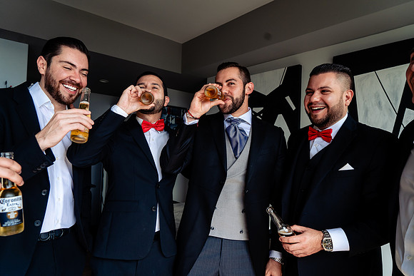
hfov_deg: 73.7
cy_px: 138
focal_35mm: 24
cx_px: 207
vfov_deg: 53.2
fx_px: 276
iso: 500
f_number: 5
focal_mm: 24
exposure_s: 1/400
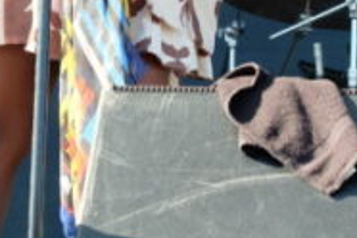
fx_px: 2776
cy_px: -157
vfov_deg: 4.9
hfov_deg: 7.3
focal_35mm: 280
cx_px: 60
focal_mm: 50
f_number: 5.6
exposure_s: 1/125
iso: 400
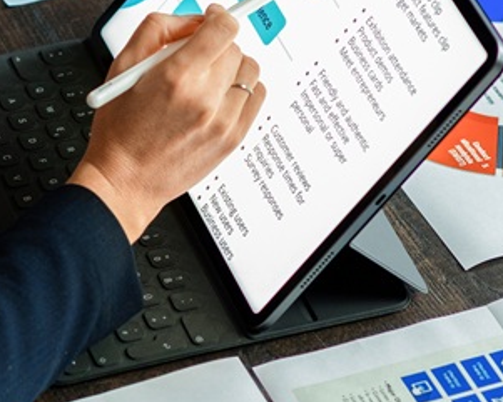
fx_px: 4125
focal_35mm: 277
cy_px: 32
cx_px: -23
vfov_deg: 5.6
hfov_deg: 6.9
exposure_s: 1/160
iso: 800
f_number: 2.8
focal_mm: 85
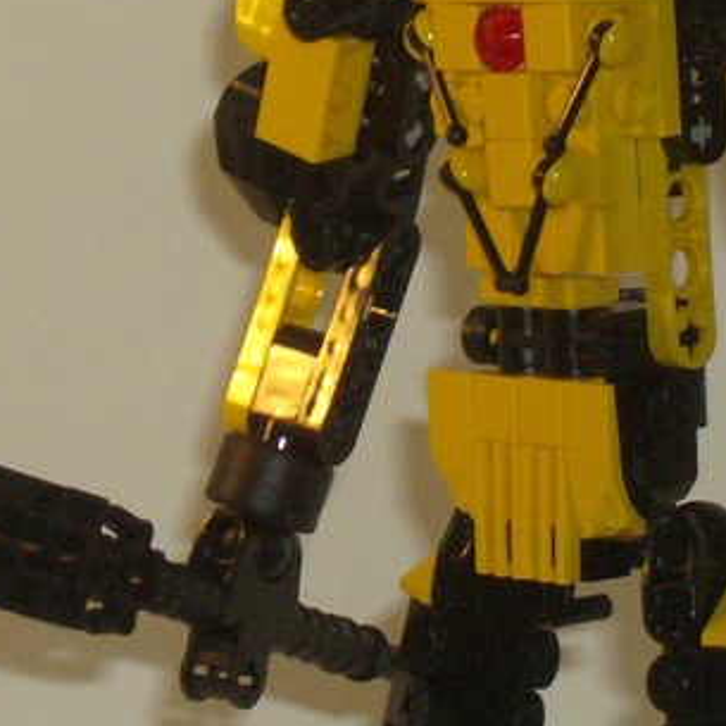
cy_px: -33
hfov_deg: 5.4
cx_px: 550
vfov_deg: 5.4
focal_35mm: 325
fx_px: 7712
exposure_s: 1/125
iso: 200
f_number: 4.8
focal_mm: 18
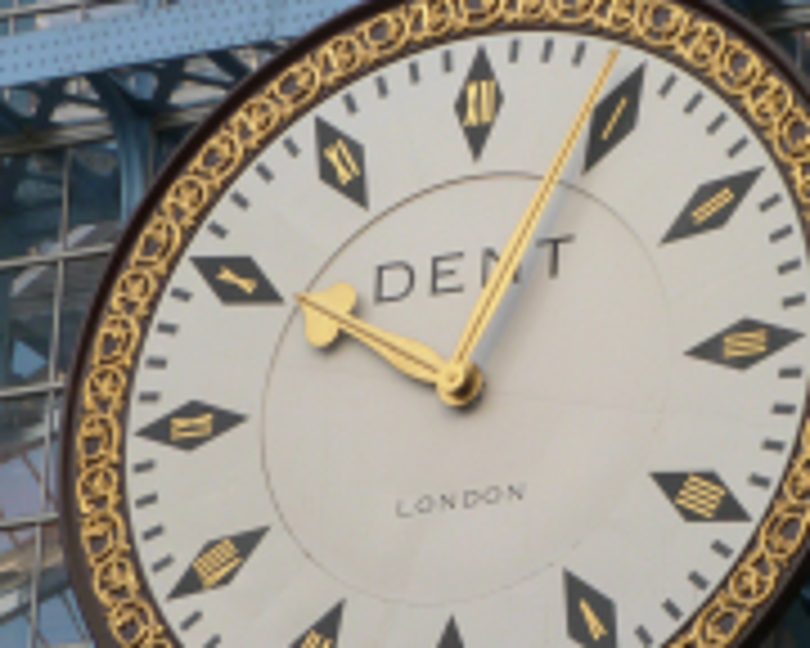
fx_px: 7599
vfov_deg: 4.9
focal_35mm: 317
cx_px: 536
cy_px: 414
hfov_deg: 6.1
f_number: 3.6
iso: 100
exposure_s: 1/100
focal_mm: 23.5
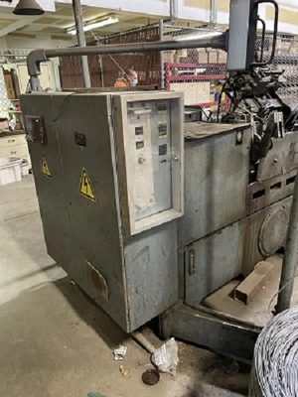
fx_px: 298
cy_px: 198
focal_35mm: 26
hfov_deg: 53.1
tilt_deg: -21.7
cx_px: 149
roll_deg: +2.0
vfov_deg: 67.3
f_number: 1.6
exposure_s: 1/30
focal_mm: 4.2
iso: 500
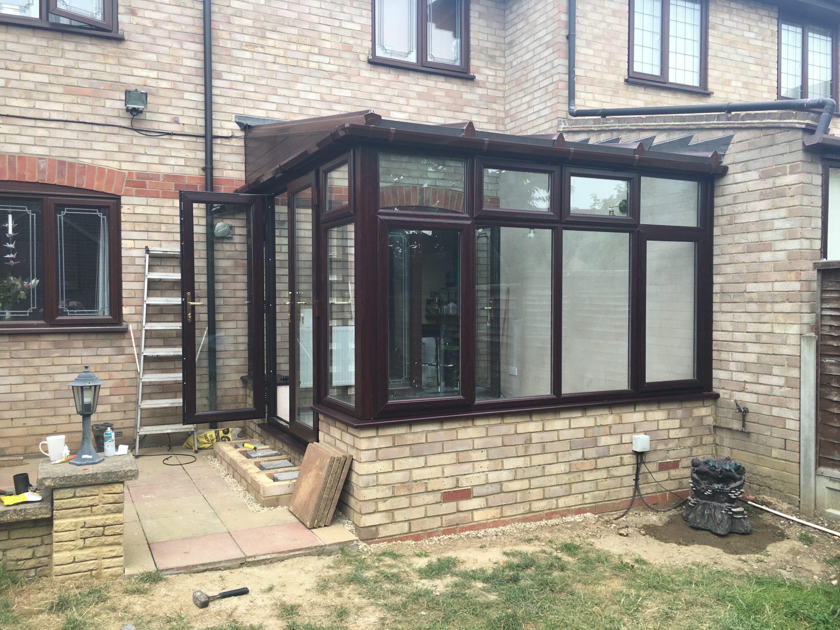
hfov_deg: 61.7
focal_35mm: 29
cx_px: 420
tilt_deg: -1.1
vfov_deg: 48.2
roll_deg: +0.2
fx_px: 704
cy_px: 315
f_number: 2.2
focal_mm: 4.15
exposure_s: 1/157
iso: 25
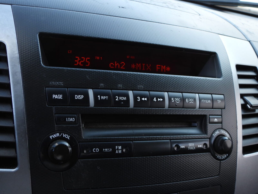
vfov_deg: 35.1
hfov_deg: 45.8
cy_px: 97
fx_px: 306
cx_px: 129
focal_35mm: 41
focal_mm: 7.4
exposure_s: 1/60
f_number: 3.2
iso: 100
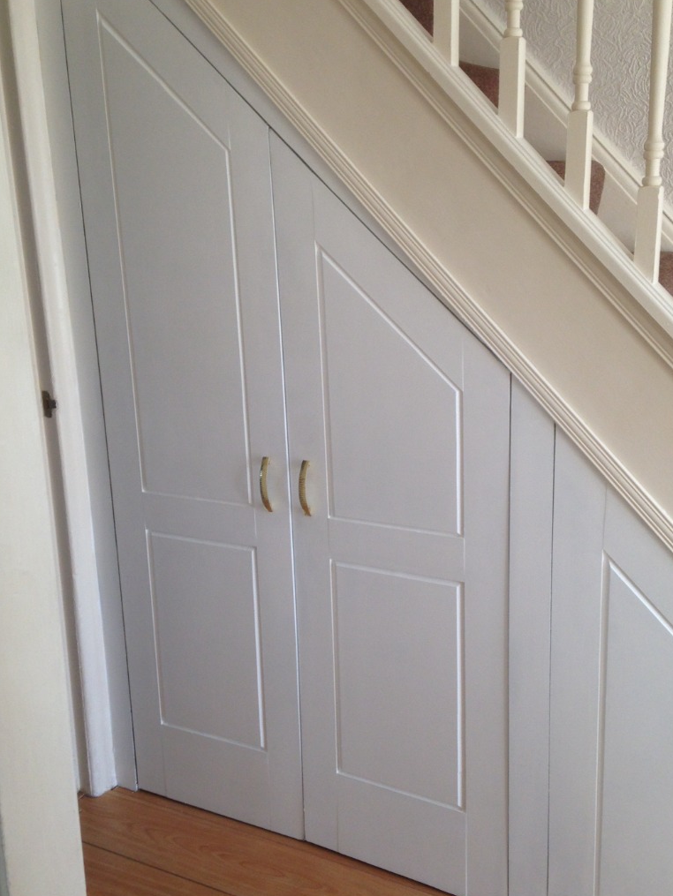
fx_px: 1010
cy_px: 461
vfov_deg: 47.8
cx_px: 354
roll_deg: +2.1
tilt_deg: -13.5
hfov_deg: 36.8
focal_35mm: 39
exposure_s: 1/60
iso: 64
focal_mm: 4.12
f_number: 2.4
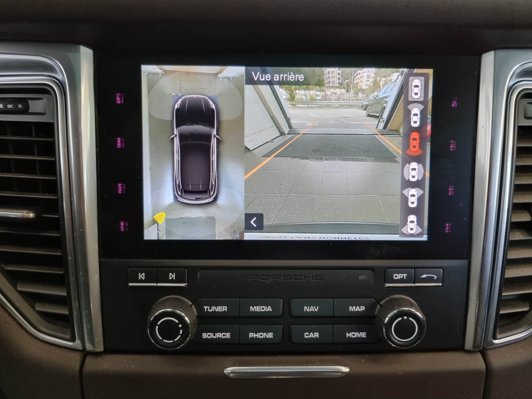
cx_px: 266
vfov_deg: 53.1
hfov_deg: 67.3
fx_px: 400
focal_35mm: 26
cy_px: 200
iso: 200
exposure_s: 1/43
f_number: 1.8
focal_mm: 5.4
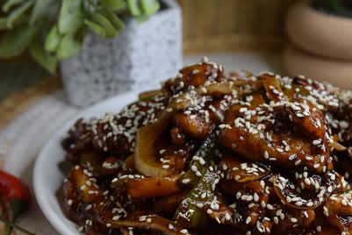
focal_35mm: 69
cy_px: 172
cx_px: 240
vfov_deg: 19.6
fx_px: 675
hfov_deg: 29.0
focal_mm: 28
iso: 400
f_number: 4.8
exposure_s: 1/90
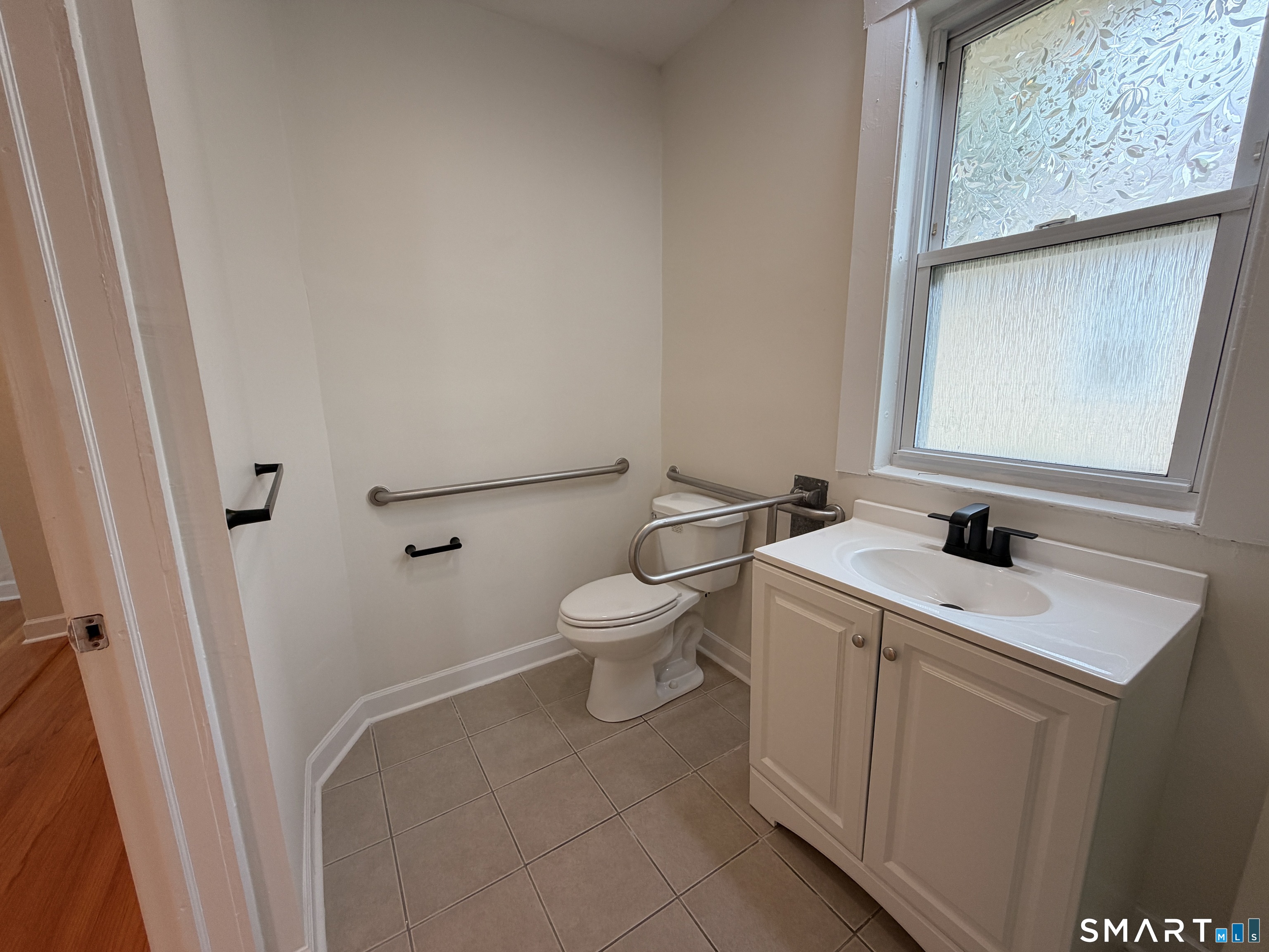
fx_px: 513
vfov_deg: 85.7
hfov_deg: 102.1
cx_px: 634
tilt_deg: -11.5
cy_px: 476
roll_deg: +0.5
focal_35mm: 14
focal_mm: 2.22
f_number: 2.2
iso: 80
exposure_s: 1/120
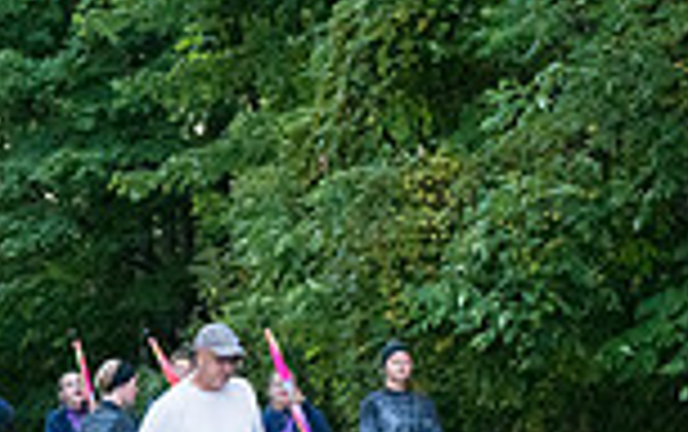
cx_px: -400
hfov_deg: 7.1
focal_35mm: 290
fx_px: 5444
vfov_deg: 4.5
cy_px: 479
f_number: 6.3
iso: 4000
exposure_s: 1/500
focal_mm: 75
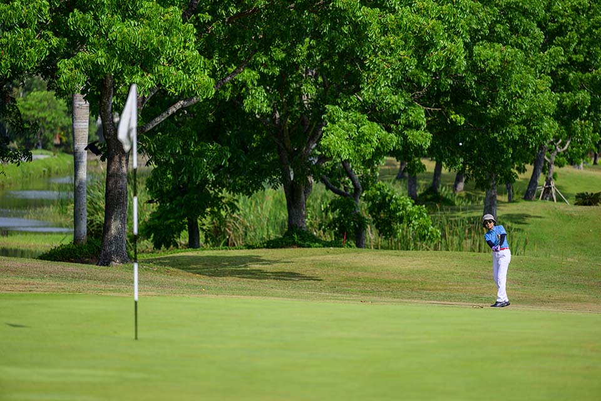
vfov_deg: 6.9
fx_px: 3339
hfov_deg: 10.3
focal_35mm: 200
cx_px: 300
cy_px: 200
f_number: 2.8
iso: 140
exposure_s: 1/3200
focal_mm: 200
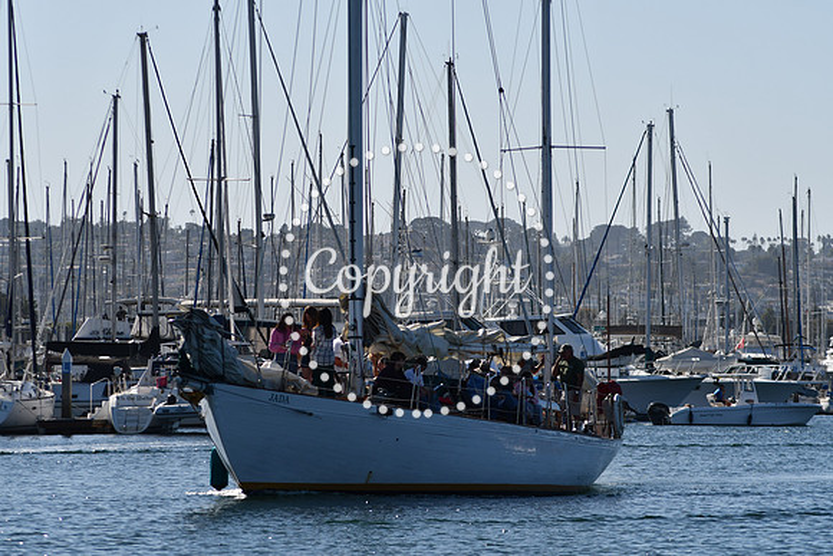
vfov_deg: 5.1
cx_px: 416
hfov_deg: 7.6
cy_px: 278
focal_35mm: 270
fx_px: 6249
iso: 200
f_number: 7.1
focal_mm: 180
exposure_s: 1/1600
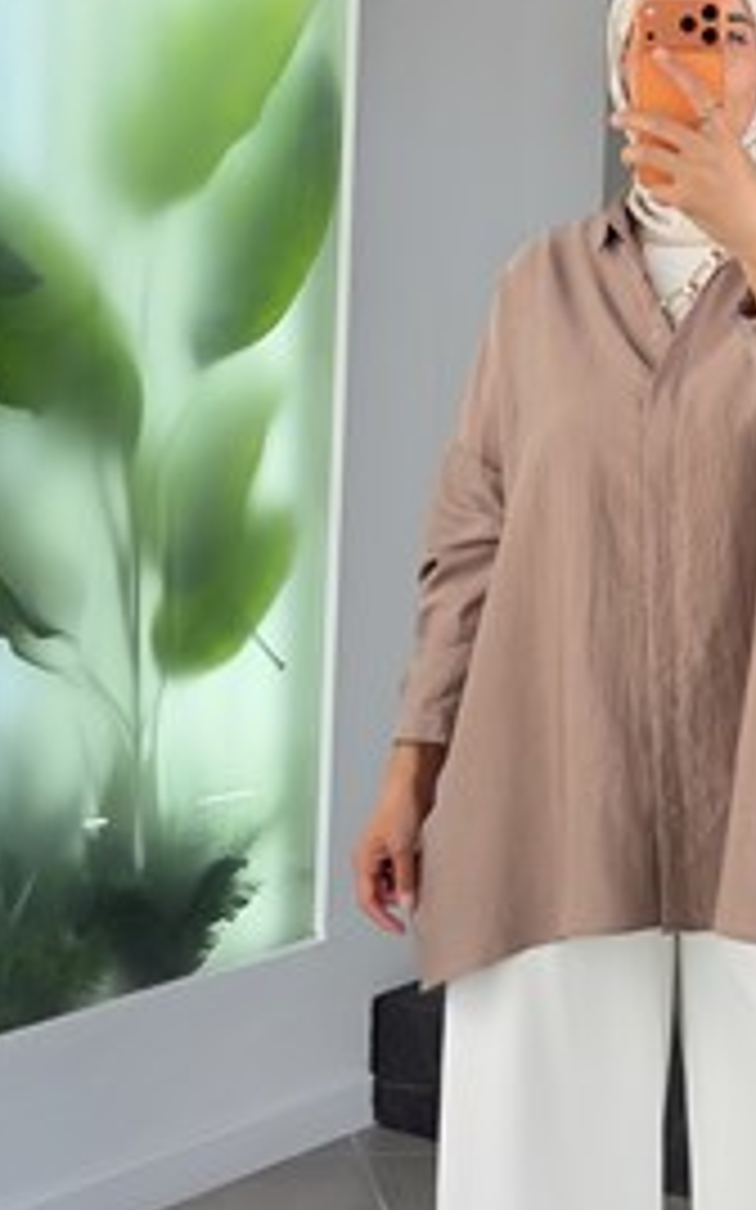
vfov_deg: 26.3
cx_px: 670
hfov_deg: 16.5
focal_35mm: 78
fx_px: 2573
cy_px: 358
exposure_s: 1/121
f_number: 1.78
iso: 50
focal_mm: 6.76
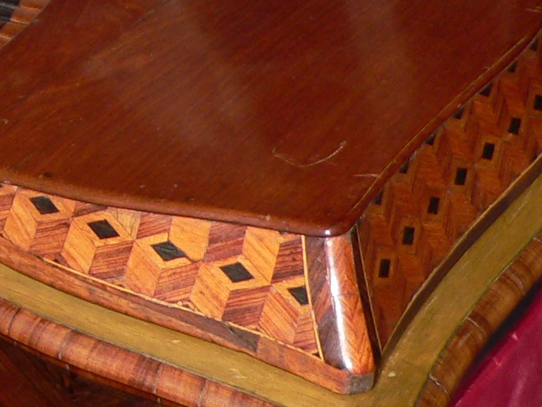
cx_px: -253
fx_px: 2051
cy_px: -271
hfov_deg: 14.2
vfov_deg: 10.8
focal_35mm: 131
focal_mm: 6
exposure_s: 1/60
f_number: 2.8
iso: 100
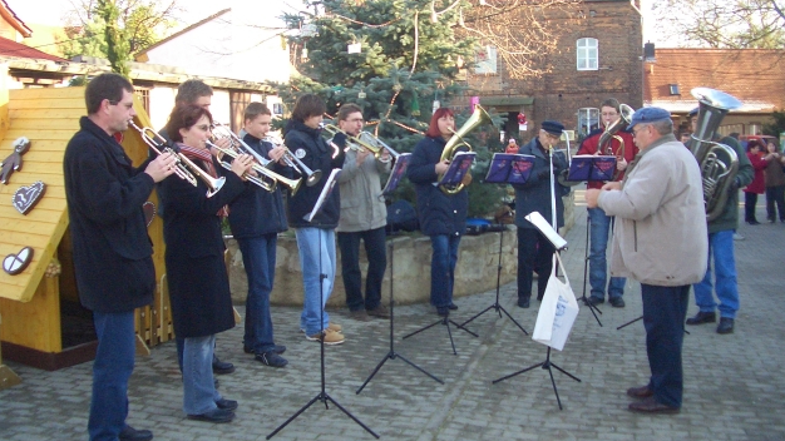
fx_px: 812
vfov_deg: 30.4
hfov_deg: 51.6
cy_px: 214
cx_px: 399
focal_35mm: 39
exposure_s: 1/400
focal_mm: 5.8
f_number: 2.6
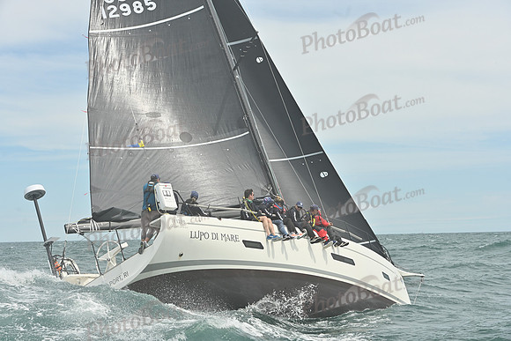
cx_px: 256
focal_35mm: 70
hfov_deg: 28.8
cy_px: 170
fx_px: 994
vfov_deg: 19.5
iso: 320
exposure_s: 1/1250
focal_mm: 70
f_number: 8
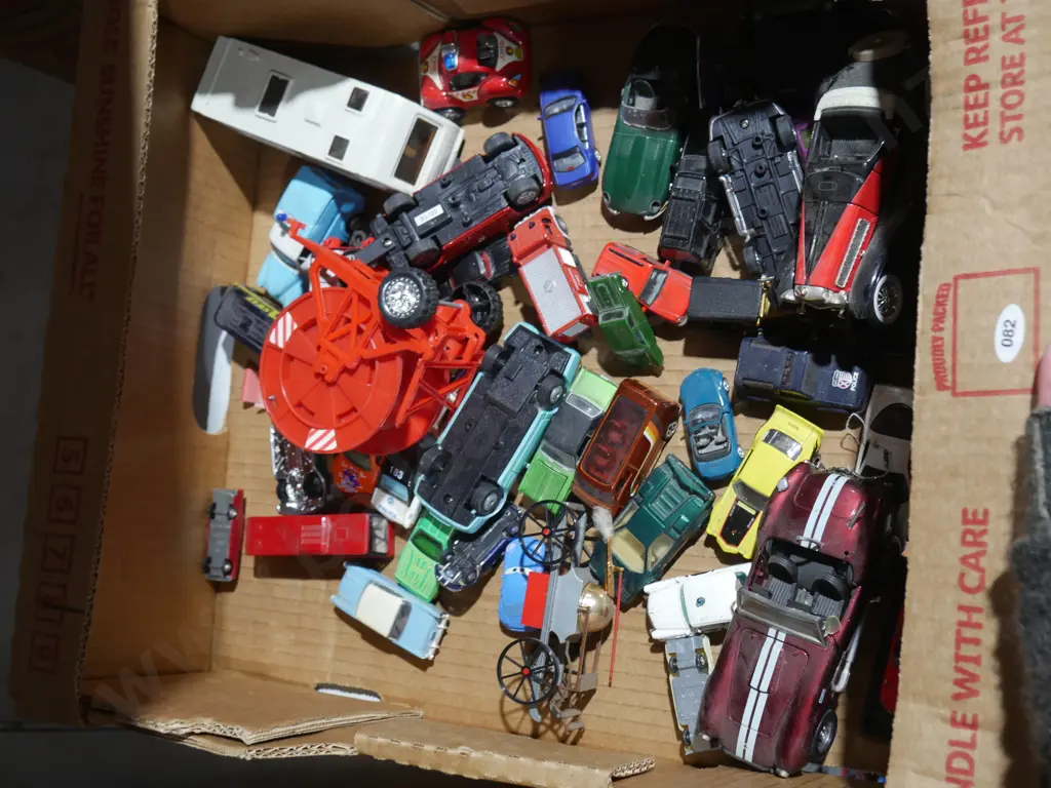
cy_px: 394
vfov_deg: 32.9
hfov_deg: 42.9
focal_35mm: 44
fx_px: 1336
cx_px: 526
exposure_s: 1/60
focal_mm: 22
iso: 1000
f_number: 4.7
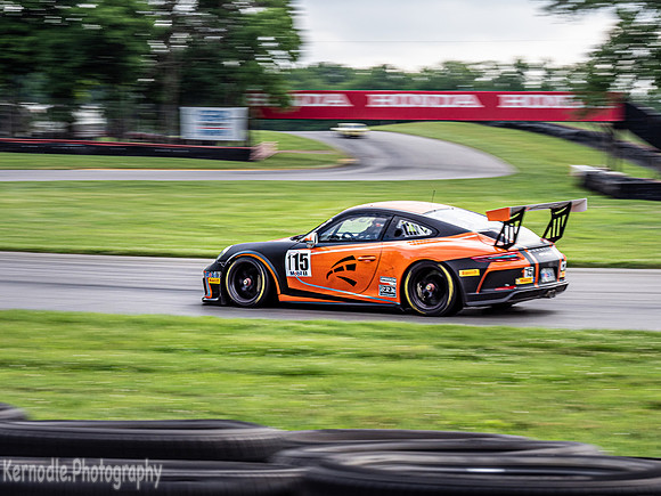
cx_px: 347
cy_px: 236
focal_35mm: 105
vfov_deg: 14.1
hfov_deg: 18.7
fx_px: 2002
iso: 200
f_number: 10
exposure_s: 1/125
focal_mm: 50
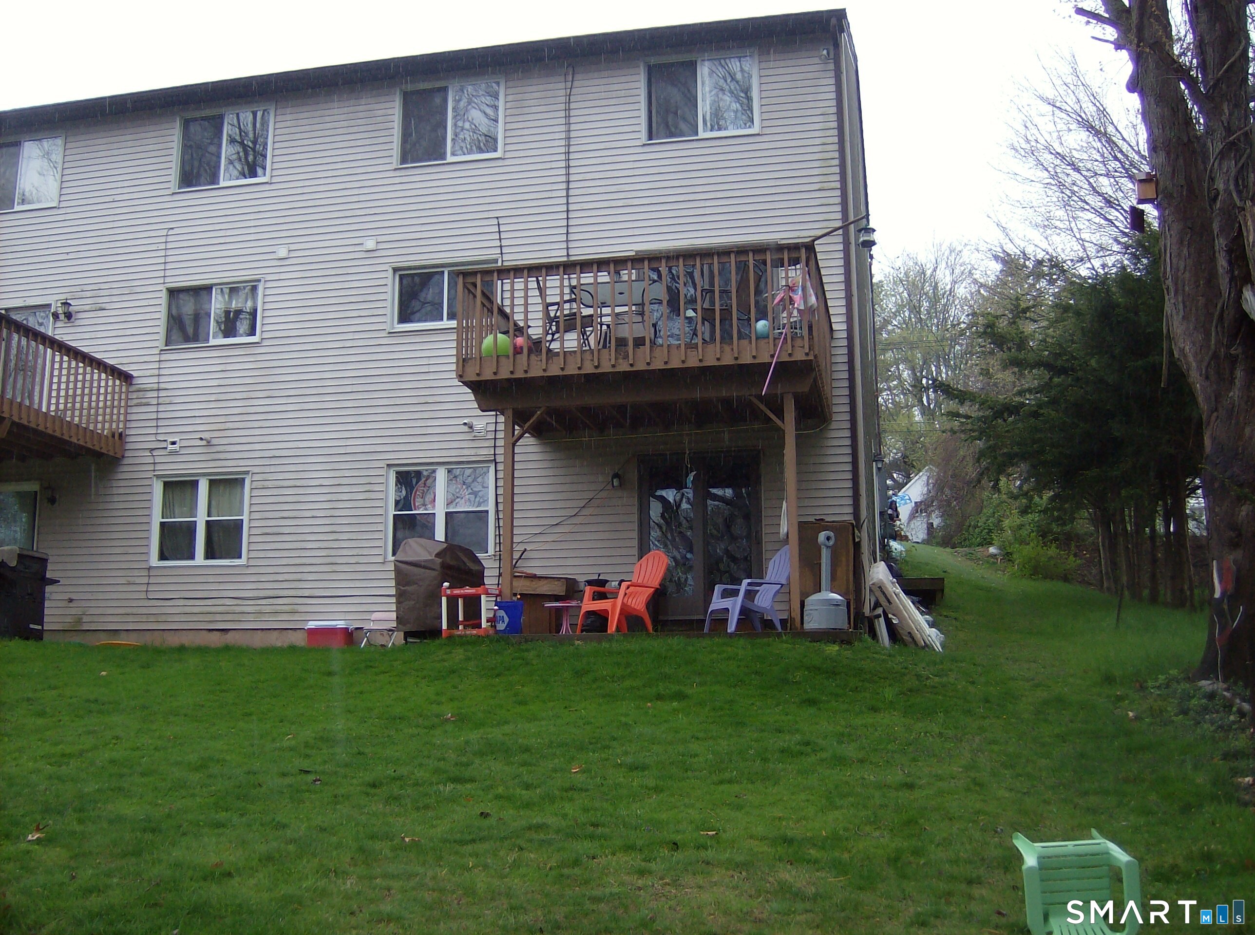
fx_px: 1302
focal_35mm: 36
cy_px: 468
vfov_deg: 39.5
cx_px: 628
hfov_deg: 51.5
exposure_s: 1/248
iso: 100
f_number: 2.8
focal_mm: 6
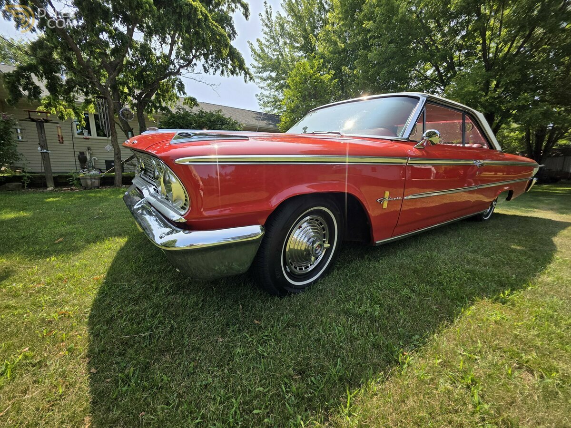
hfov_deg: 106.2
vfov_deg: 89.9
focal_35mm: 13
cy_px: 214
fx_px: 214
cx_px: 286
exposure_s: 1/1265
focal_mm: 2.2
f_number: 1.9
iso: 40
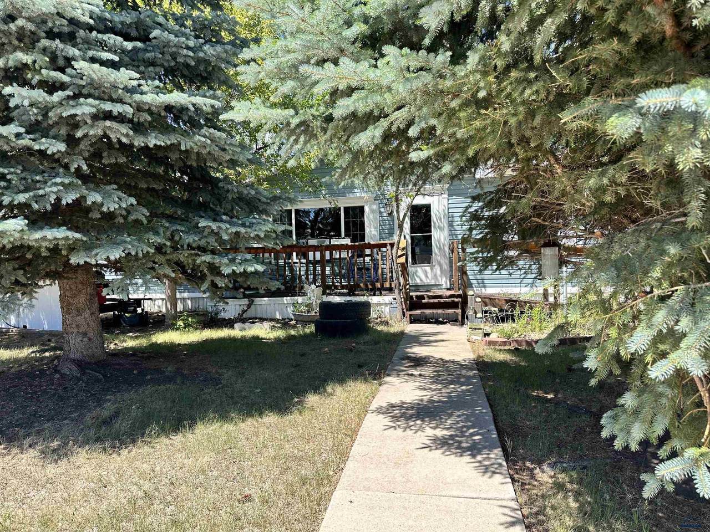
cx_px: 355
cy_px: 266
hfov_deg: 71.6
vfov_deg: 56.8
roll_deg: +1.4
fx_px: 492
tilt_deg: -0.9
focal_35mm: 24
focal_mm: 6.86
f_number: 1.78
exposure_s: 1/1072
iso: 80
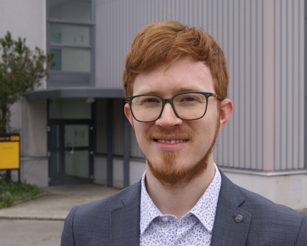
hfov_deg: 30.2
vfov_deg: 24.4
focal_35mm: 63
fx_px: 569
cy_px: 126
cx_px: 142
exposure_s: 1/125
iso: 100
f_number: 7.1
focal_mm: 35
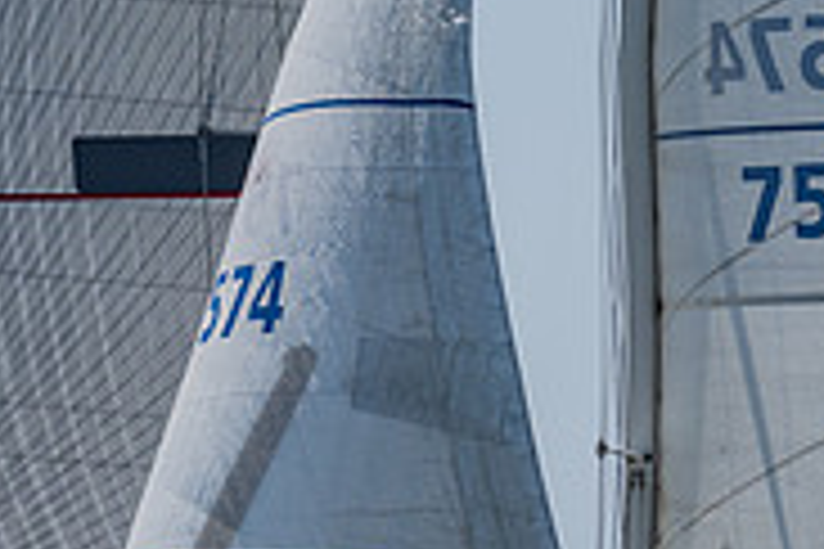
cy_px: 857
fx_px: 14190
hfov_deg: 3.3
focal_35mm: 620
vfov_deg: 2.2
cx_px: 360
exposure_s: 1/2000
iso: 250
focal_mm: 195
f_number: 6.3
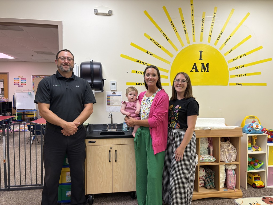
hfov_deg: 67.3
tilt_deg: -2.0
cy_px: 102
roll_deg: -0.5
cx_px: 136
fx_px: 205
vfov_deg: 53.1
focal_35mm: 26
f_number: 1.6
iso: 125
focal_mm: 5.96
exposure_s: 1/120
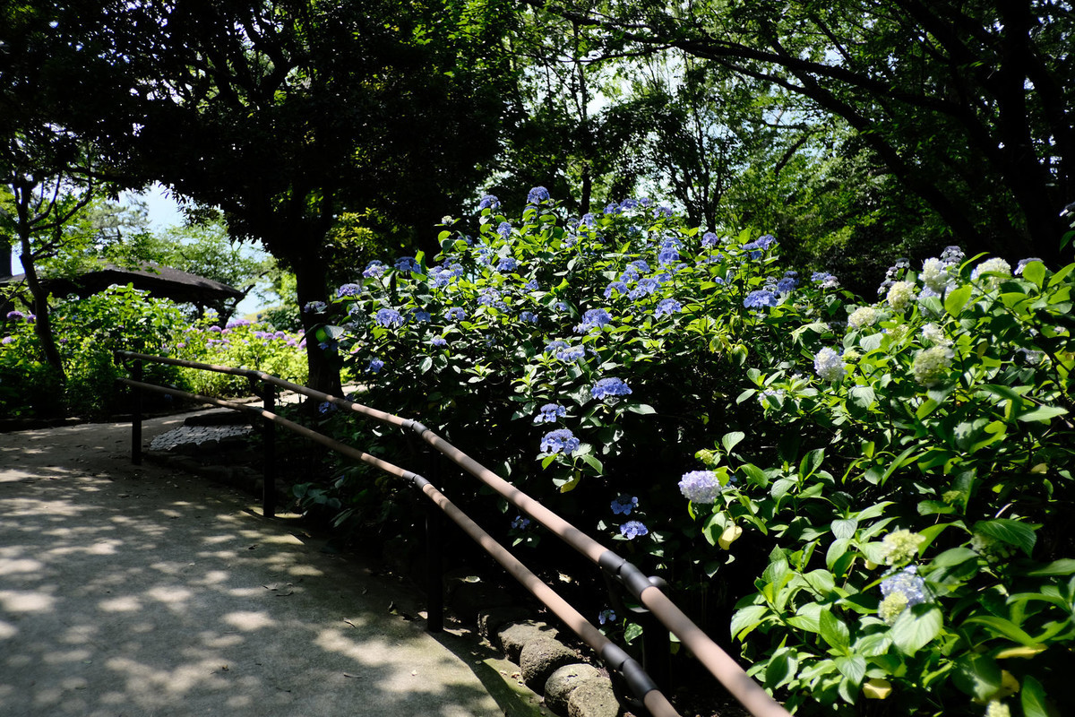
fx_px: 806
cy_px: 358
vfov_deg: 47.9
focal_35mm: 27
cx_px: 538
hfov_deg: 67.4
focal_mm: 18
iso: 640
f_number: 2
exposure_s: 1/4400
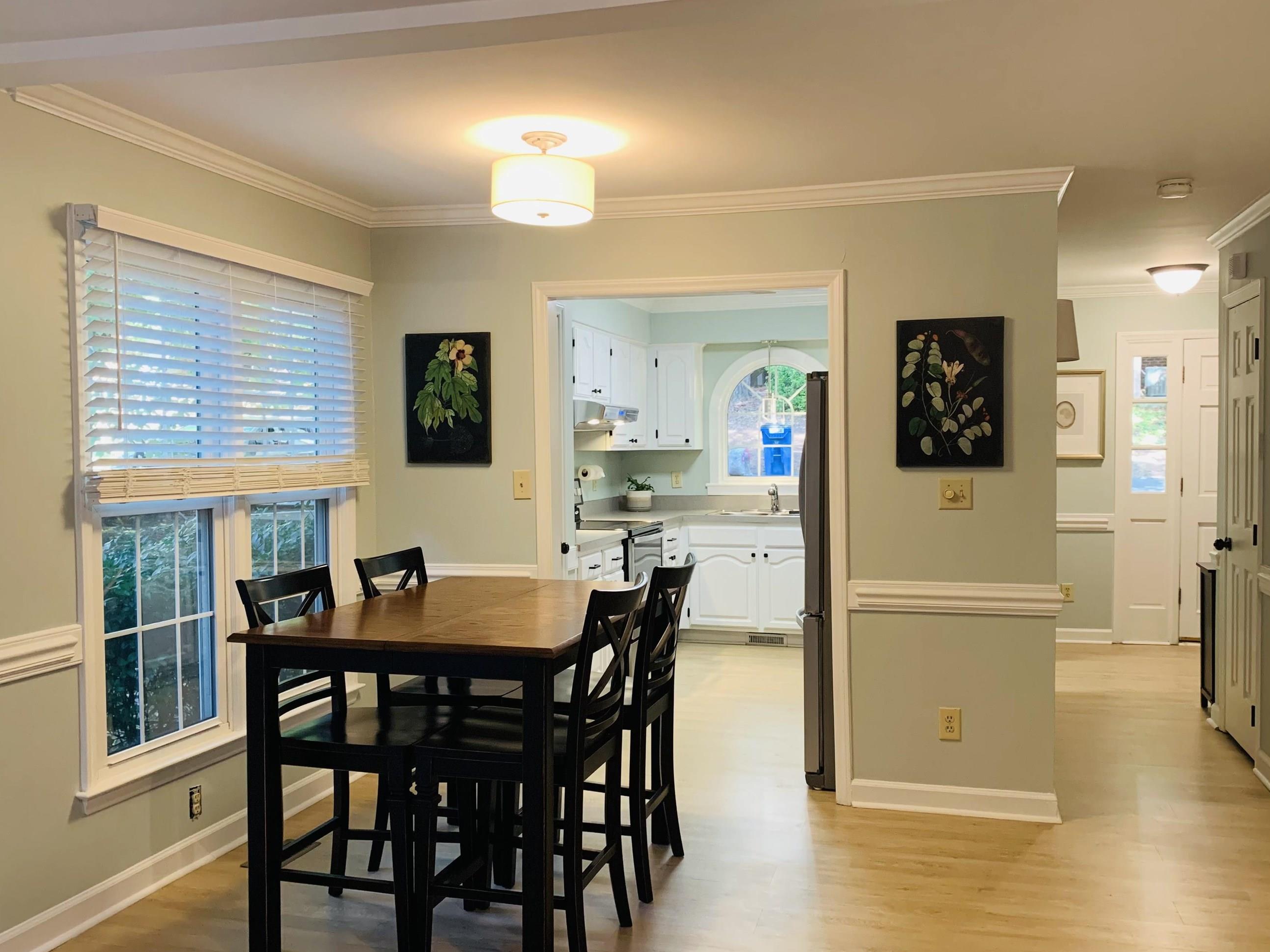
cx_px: 630
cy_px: 504
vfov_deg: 45.4
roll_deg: -0.1
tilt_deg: -2.8
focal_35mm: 31
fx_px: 1137
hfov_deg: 58.4
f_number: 1.8
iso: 200
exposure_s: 1/60
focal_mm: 4.25
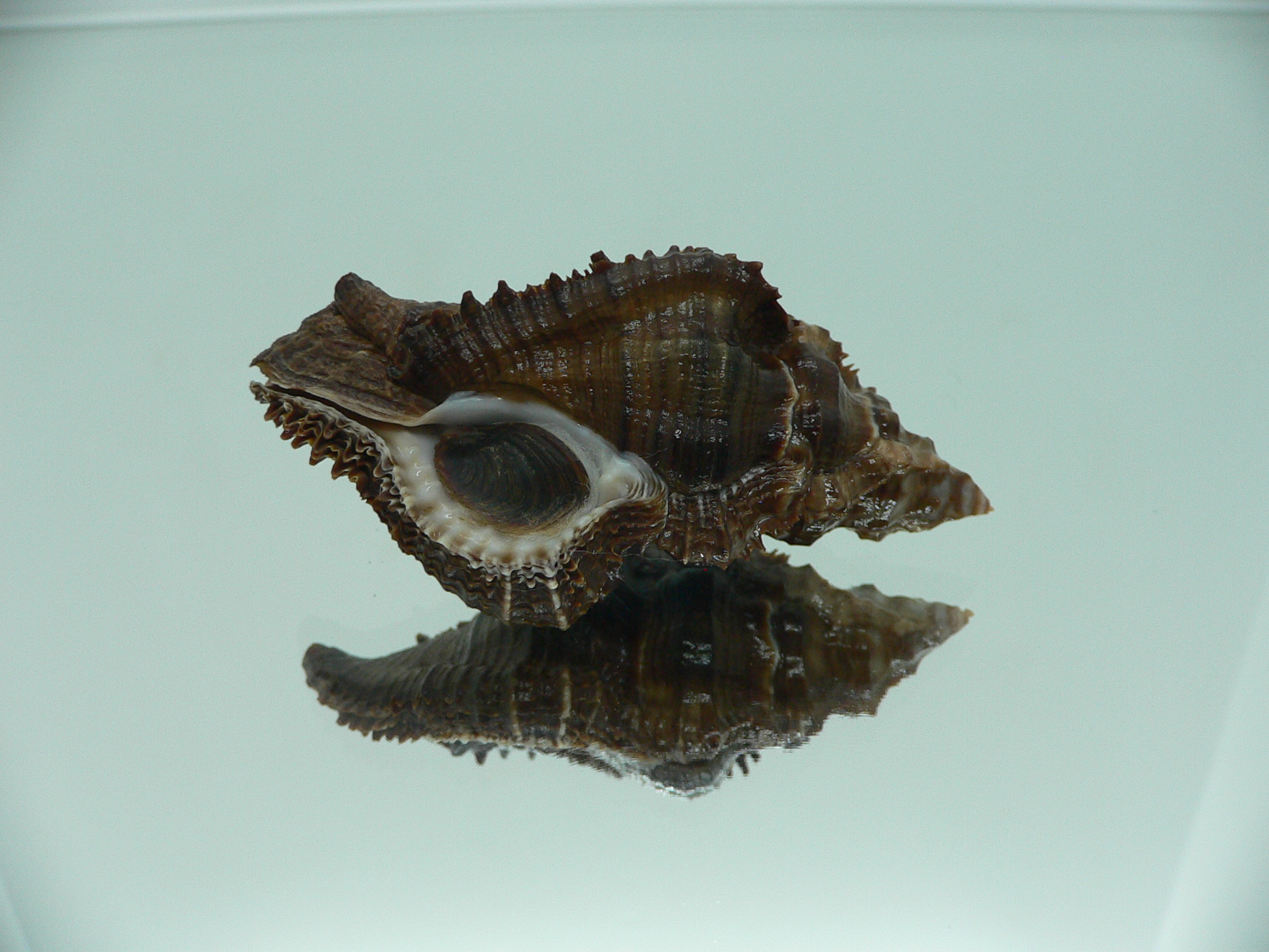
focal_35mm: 35
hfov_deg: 52.6
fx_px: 1283
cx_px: 634
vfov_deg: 40.7
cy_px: 476
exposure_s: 1/60
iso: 100
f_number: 2.8
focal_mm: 4.6
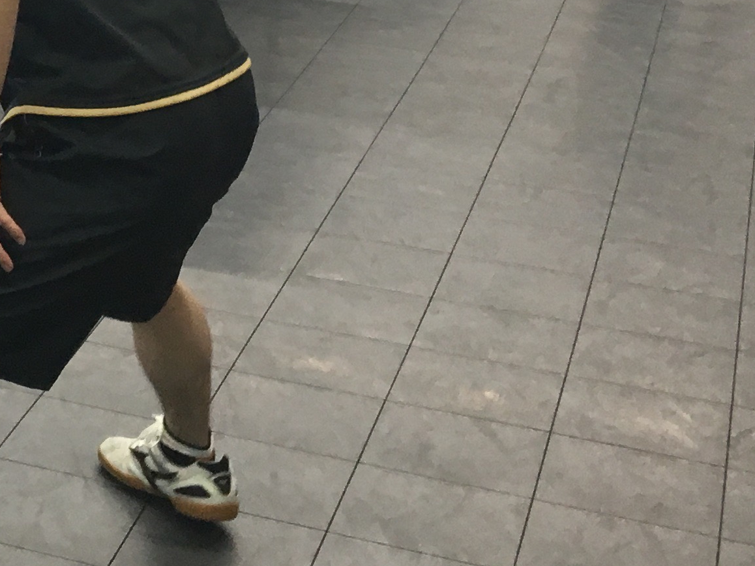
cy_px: -78
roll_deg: -0.3
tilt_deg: -11.9
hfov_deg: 17.6
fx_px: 2202
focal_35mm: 101
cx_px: -343
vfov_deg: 14.3
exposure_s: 1/30
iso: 40
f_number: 2.2
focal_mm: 4.15
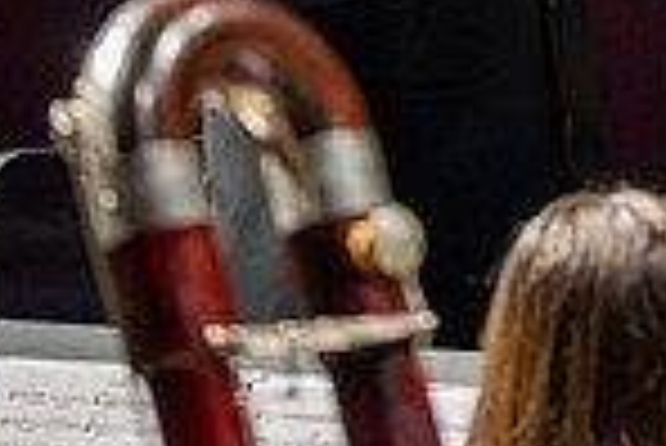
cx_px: 662
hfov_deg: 2.6
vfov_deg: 1.8
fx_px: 14499
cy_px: -372
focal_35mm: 783
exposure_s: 1/640
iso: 12800
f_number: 2.8
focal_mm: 200
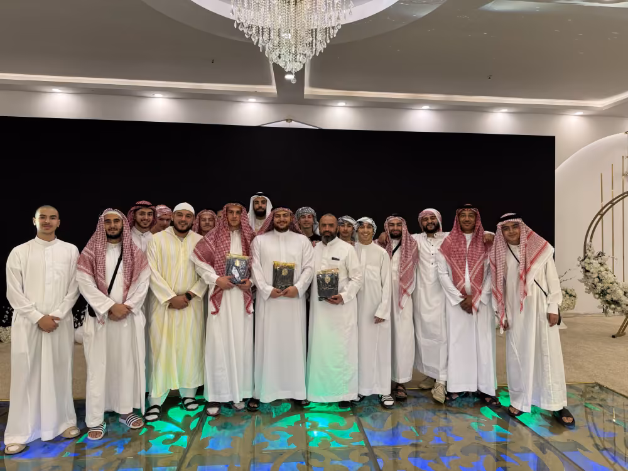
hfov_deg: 71.6
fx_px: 435
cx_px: 314
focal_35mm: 24
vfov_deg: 56.8
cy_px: 236
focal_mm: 6.76
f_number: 1.78
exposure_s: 1/60
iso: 160
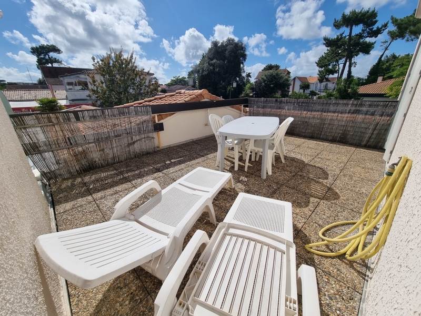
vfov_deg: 89.9
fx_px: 158
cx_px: 210
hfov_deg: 106.2
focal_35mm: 13
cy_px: 158
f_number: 2.2
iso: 50
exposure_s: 1/5168
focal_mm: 2.2
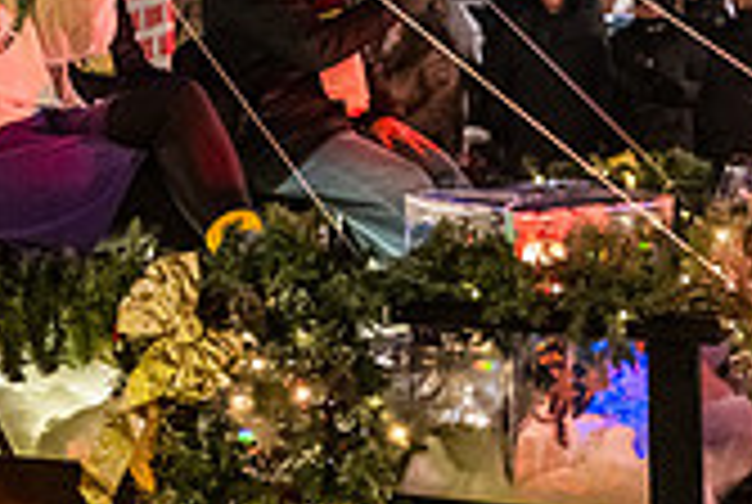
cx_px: -77
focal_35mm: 118
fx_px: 2469
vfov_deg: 11.4
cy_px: -119
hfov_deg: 16.8
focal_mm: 34
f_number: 2.8
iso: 5000
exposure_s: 1/200
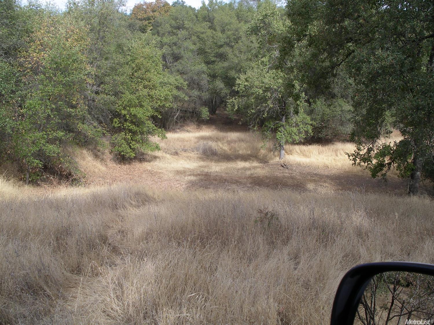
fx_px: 464
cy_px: 162
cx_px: 217
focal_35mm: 37
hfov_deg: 50.1
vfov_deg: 38.7
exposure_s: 1/200
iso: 80
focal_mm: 7.8
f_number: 4
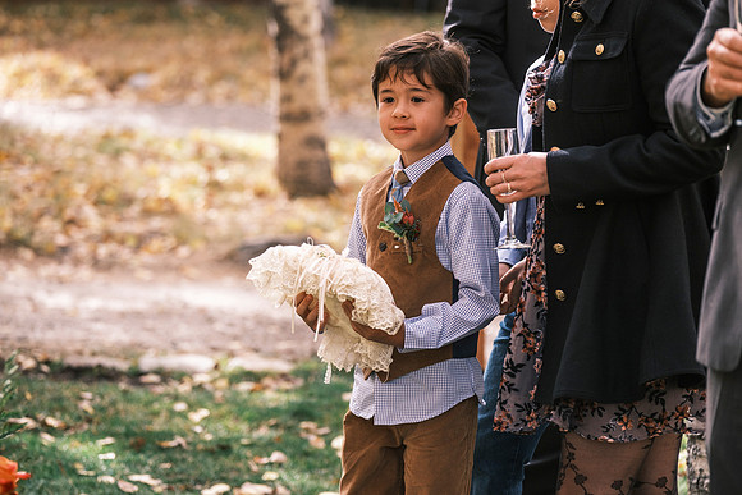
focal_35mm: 202
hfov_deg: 10.2
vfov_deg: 6.8
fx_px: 4164
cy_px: 248
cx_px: 371
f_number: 3.6
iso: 400
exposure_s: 1/500
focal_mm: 134.4
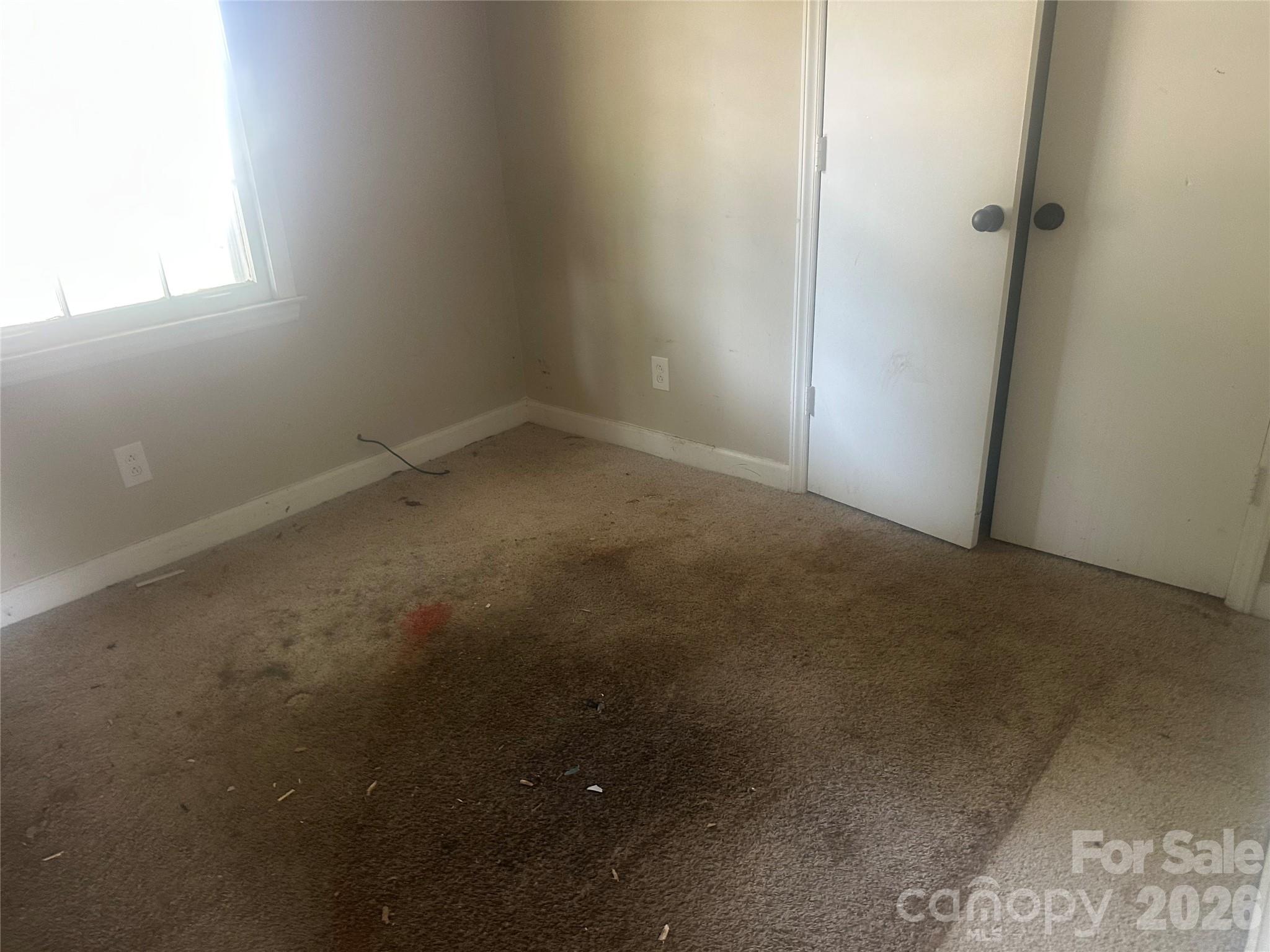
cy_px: 476
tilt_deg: -22.9
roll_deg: +2.1
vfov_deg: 56.8
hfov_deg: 71.6
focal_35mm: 24
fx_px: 881
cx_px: 635
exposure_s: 1/60
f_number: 1.78
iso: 250
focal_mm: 6.86
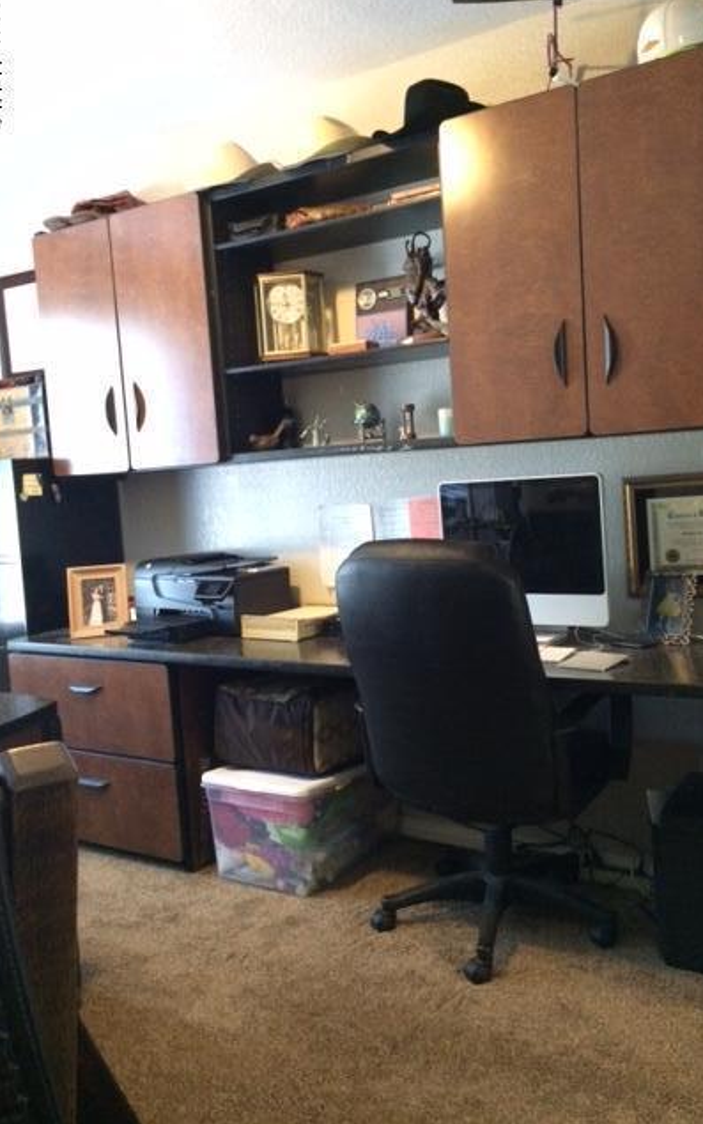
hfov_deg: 40.6
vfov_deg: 61.2
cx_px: 382
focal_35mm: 31
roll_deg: +3.1
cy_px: 559
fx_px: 950
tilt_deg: -6.3
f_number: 2.2
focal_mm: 4.15
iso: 500
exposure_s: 1/15
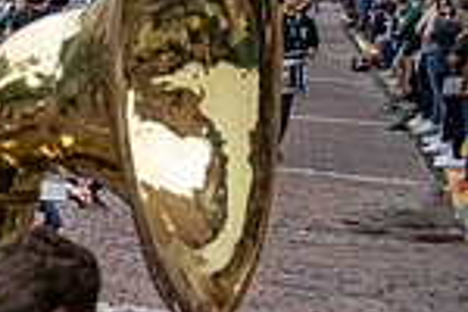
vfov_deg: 14.4
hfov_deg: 17.0
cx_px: -434
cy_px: 323
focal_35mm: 93
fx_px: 1209
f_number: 4
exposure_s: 1/1600
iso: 1000
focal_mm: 24
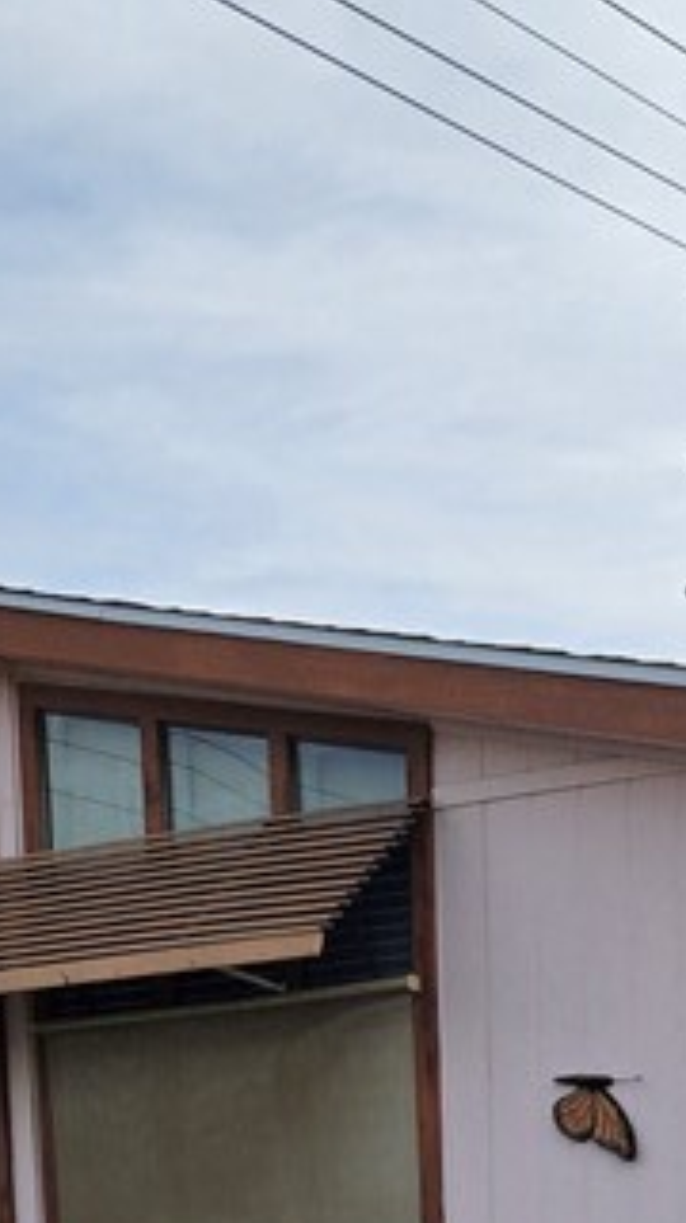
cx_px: 709
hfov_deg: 14.8
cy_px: 1764
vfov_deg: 22.4
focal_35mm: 80
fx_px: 2593
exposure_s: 1/2913
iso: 25
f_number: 1.8
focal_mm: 5.4
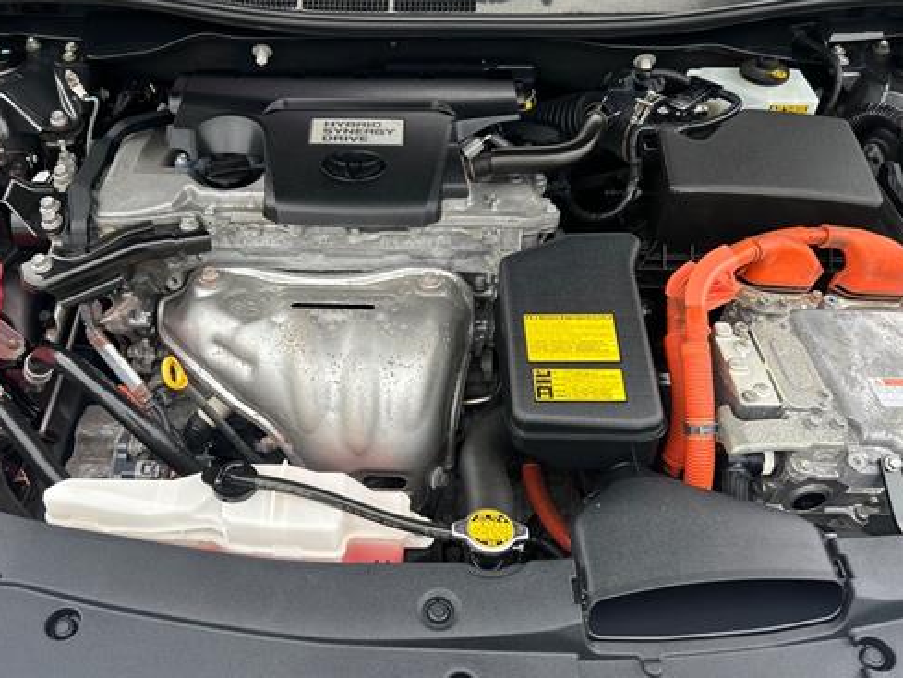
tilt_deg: -38.2
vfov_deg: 41.8
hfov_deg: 53.6
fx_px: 887
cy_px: 309
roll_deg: +2.0
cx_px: 364
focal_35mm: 34
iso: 50
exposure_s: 1/758
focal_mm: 5.7
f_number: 1.5
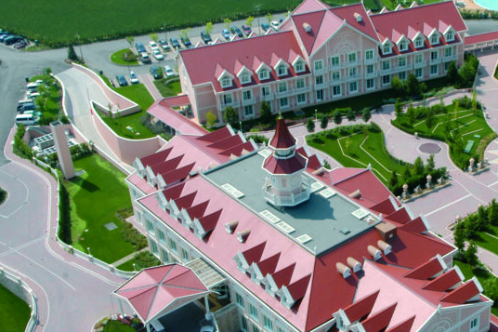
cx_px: 418
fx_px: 871
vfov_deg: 21.5
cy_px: 223
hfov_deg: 30.9
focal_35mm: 63
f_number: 9
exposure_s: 1/500
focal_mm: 22
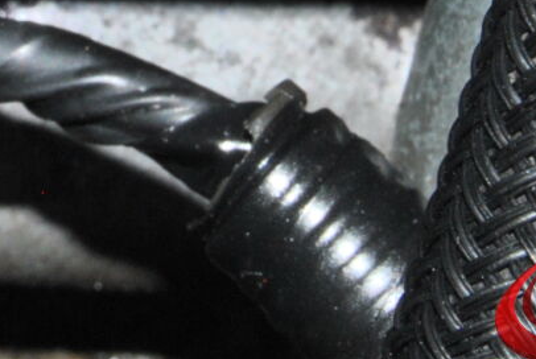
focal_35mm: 325
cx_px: -65
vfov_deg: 4.2
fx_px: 4845
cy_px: -271
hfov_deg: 6.3
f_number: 22
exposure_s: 1/60
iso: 400
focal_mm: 55
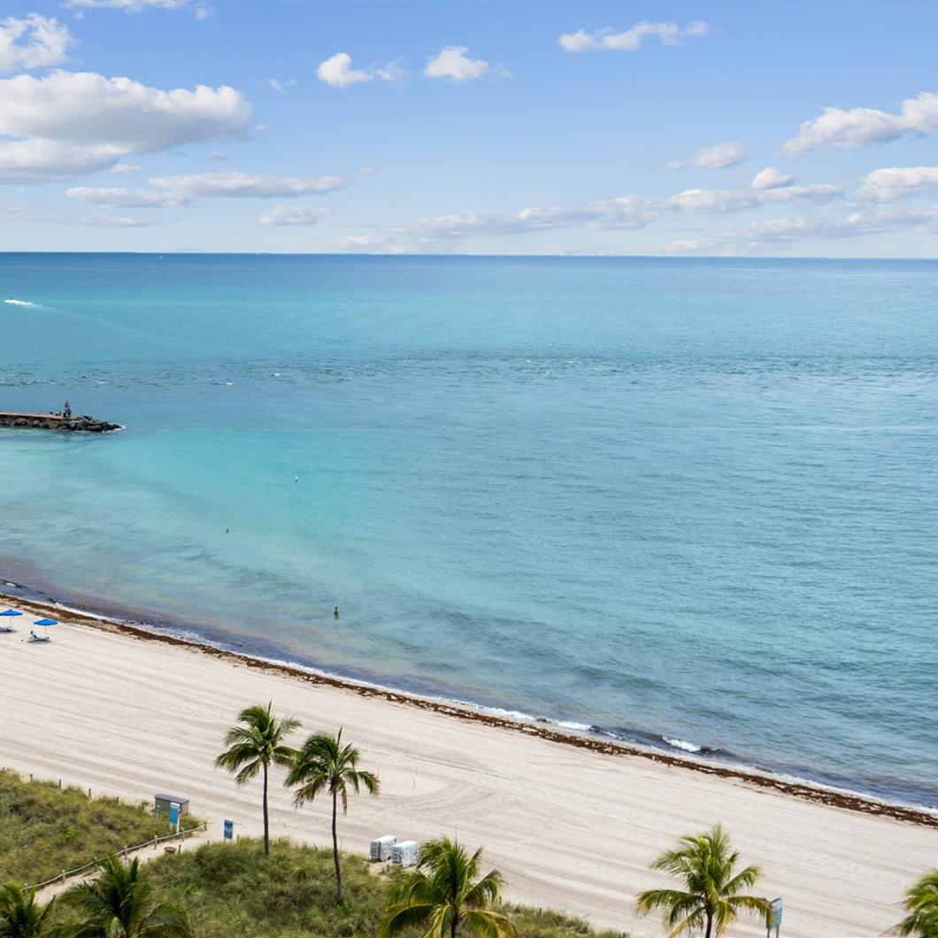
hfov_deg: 28.7
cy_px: 467
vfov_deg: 29.1
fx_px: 1809
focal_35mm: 59
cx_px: 241
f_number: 8
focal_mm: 31
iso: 125
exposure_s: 1/400
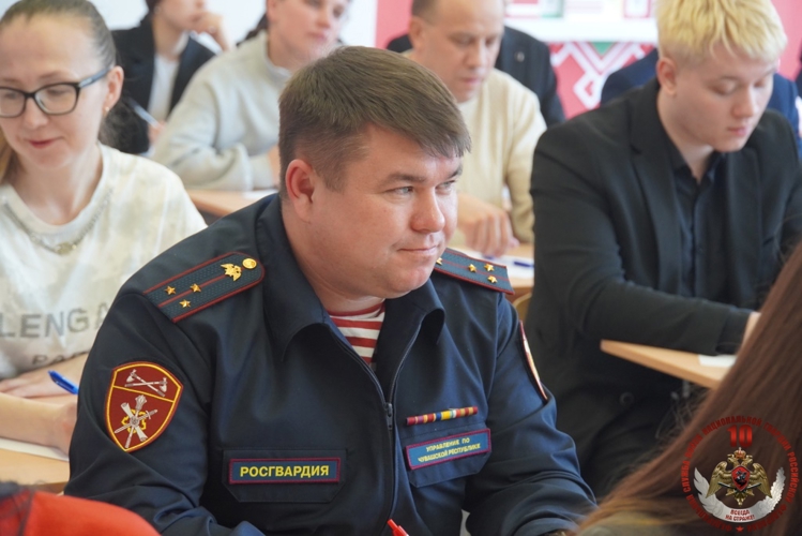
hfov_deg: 19.4
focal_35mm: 105
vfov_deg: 13.1
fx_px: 2340
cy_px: 268
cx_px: 401
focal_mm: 70
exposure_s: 1/160
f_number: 5.6
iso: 1600
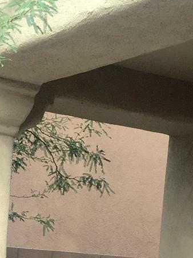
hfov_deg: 14.0
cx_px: 34
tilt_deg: -5.0
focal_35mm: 105
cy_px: 340
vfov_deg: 17.5
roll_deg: -4.9
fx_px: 781
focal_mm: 4.15
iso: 32
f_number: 2.2
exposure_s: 1/302
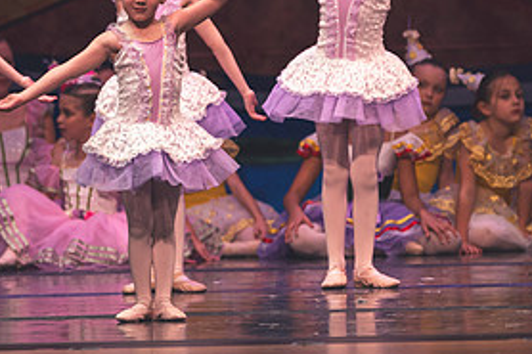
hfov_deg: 3.3
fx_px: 9260
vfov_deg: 2.2
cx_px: 165
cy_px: 187
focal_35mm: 627
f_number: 2.8
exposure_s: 1/250
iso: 500
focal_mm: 200
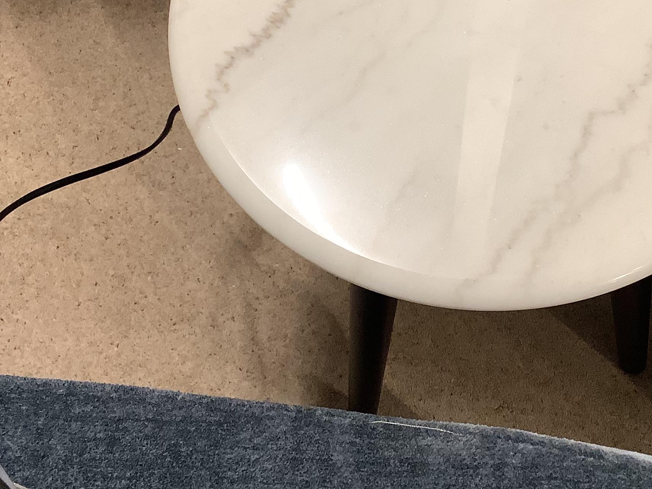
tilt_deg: -64.6
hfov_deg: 32.6
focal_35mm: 59
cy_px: 142
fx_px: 1111
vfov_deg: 24.6
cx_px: 390
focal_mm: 3.3
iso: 100
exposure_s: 1/50
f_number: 2.4
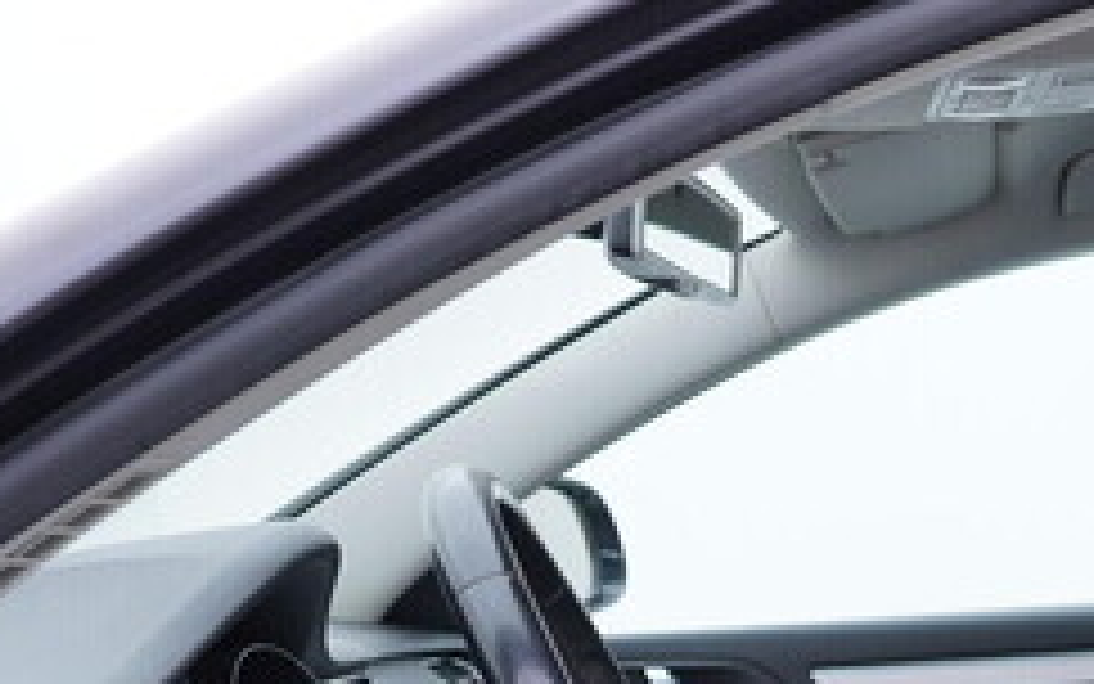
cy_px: 790
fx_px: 2475
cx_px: 936
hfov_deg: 24.4
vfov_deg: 15.3
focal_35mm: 83
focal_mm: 24
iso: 125
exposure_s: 1/50
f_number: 3.2
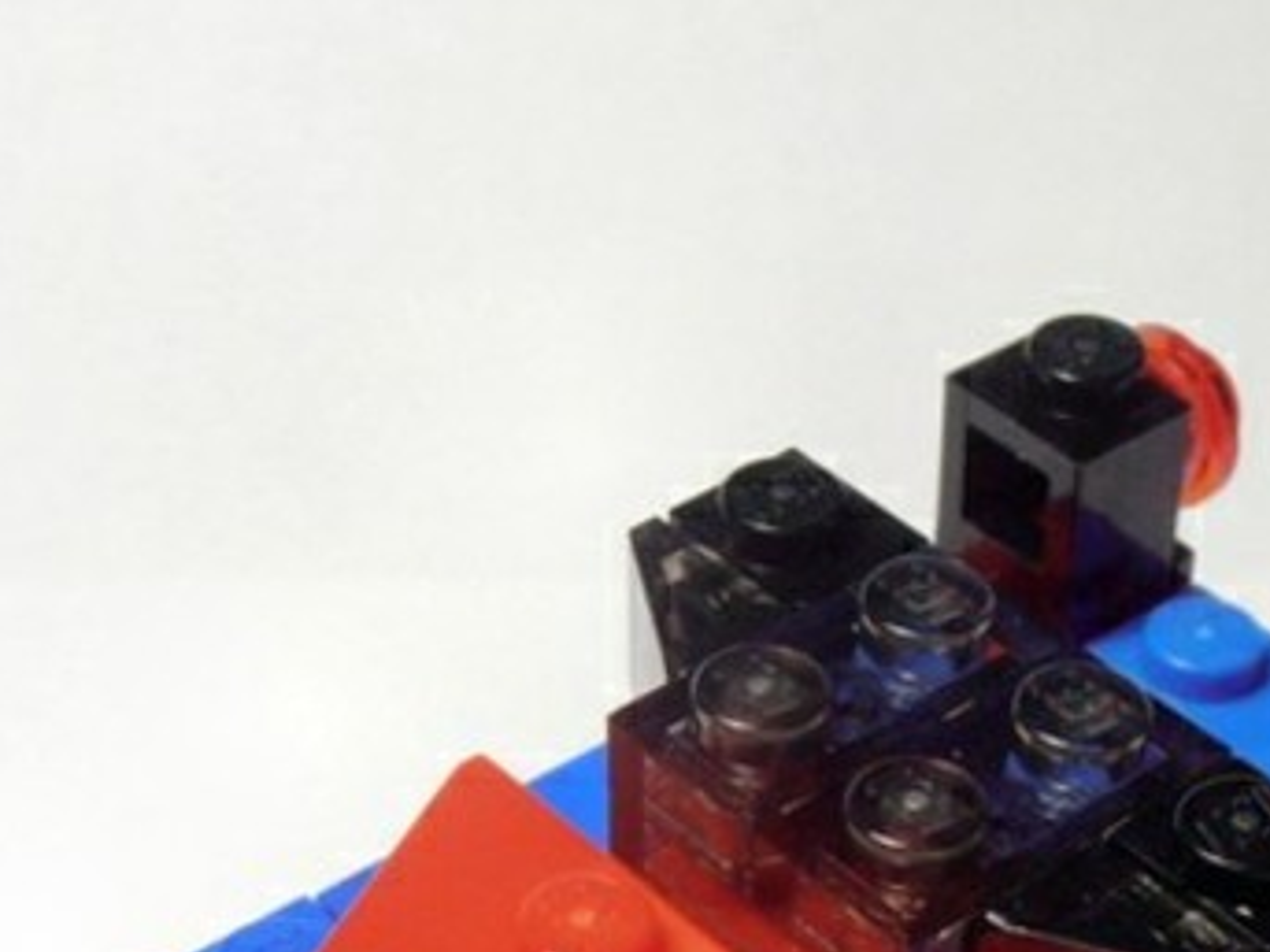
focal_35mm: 97
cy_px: 1035
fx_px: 3558
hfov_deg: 20.2
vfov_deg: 14.9
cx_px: 770
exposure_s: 1/40
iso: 80
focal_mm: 6.61
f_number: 3.9
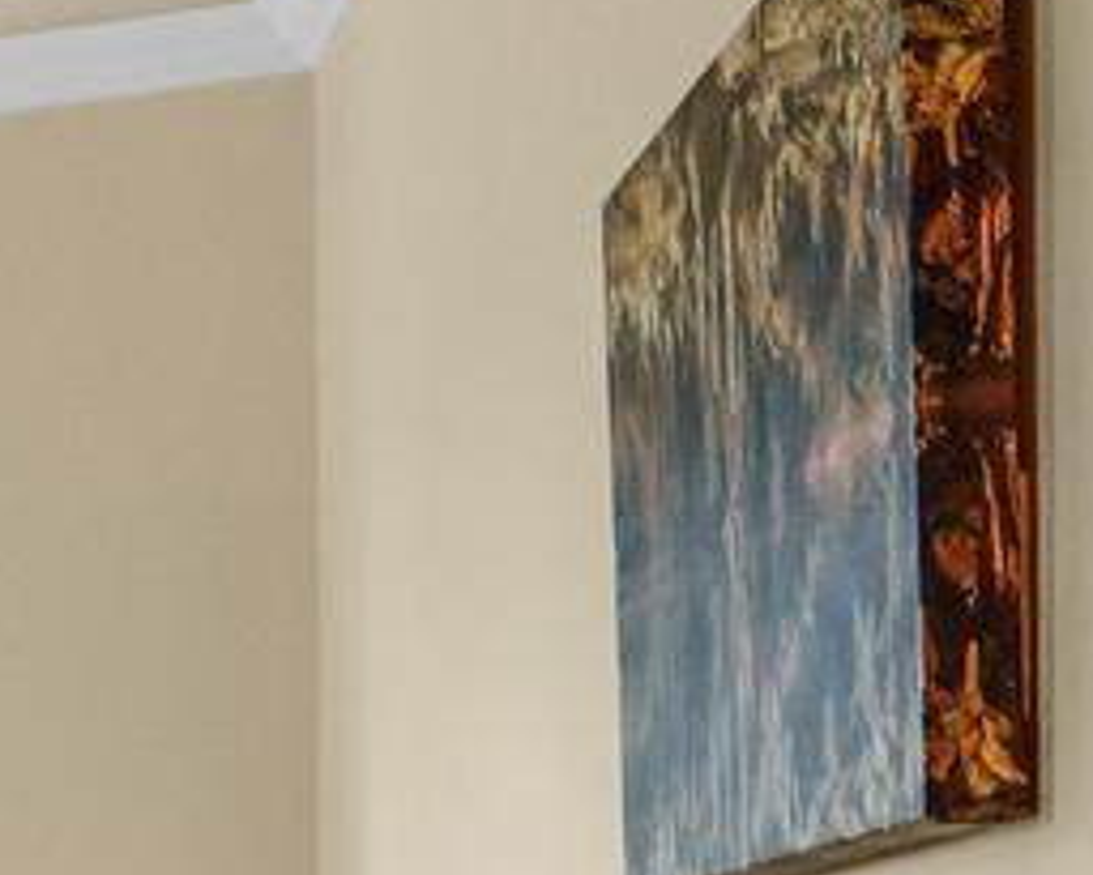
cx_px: -2156
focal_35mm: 90
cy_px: 1073
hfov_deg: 11.6
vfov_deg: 16.3
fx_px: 2912
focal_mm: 12
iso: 2000
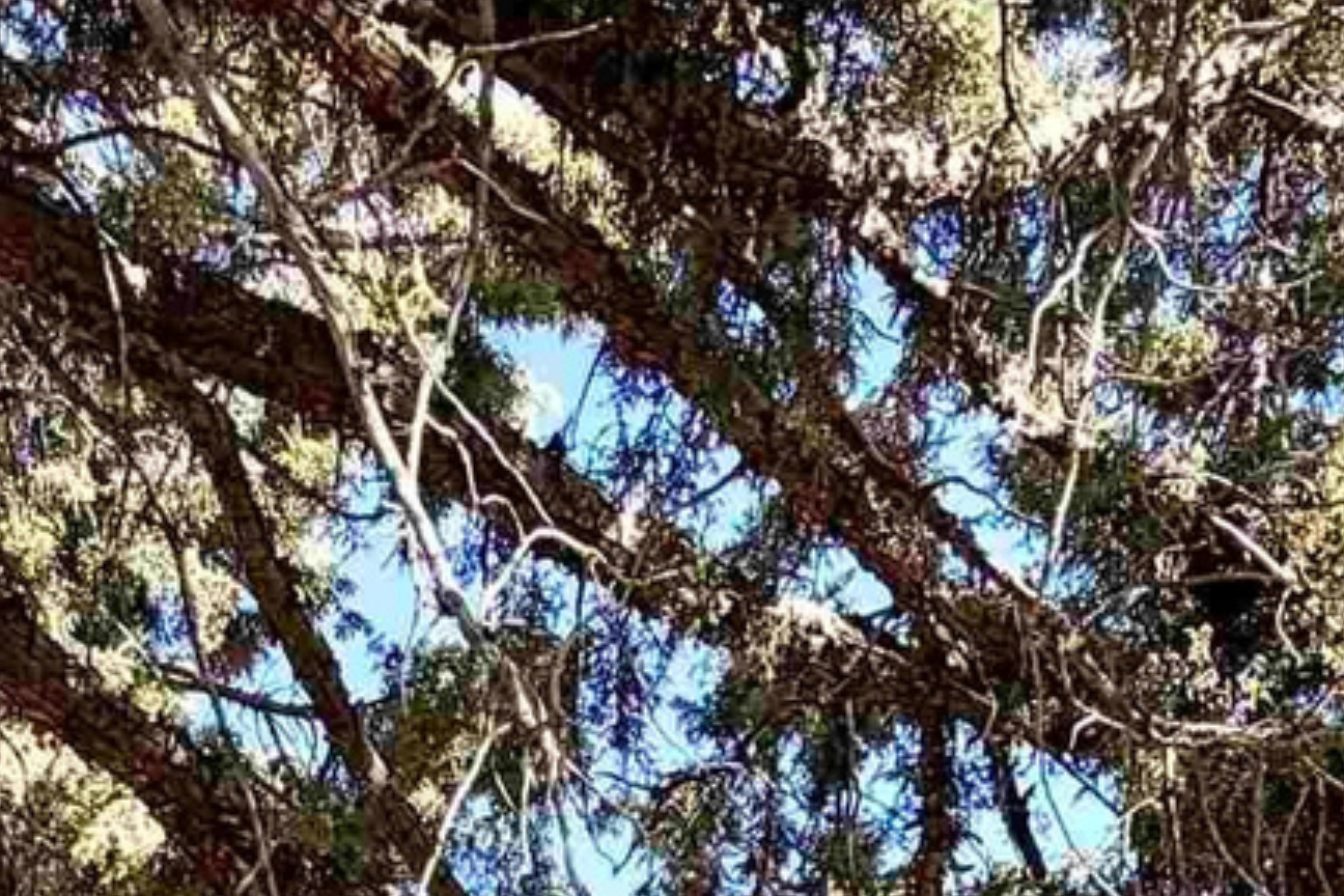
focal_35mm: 69
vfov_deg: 14.3
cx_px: 563
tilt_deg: +3.4
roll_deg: +0.0
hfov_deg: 29.2
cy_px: 2075
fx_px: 2576
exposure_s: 1/644
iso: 40
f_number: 2.2
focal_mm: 2.22
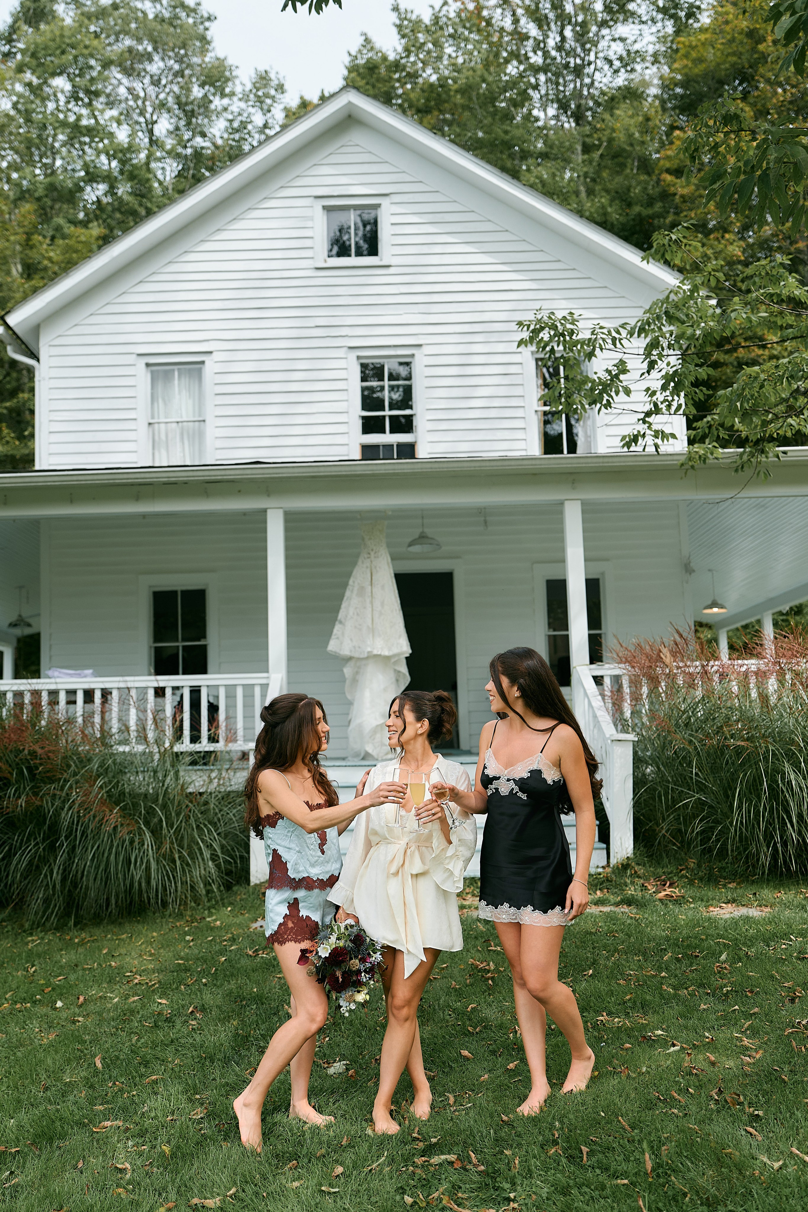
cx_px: 404
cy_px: 606
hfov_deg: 46.4
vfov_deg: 65.5
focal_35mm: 28
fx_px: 943
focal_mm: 28
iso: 320
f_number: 2
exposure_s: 1/3200
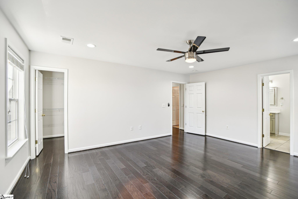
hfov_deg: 100.4
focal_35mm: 15
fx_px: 124
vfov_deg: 77.3
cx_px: 149
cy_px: 100
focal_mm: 15
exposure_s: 1/15
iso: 100
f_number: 8
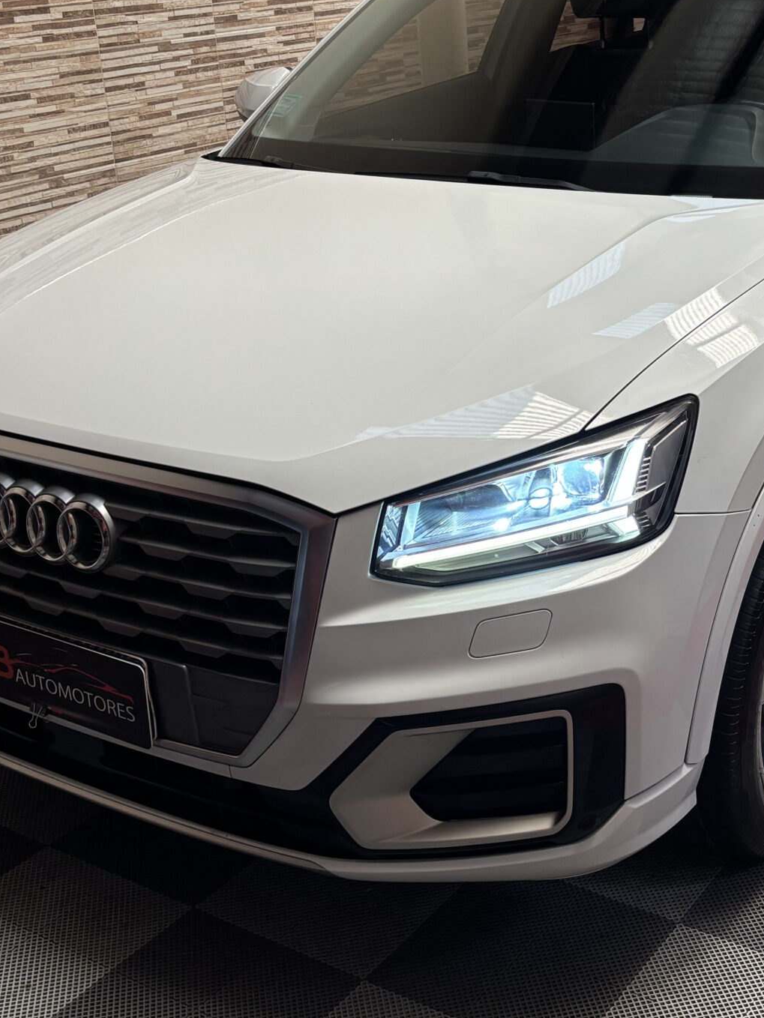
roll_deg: +1.4
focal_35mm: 49
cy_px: 483
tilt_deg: -21.7
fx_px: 1442
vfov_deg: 38.9
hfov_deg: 29.4
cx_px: 523
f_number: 1.6
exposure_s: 1/95
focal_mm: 5.96
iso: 100
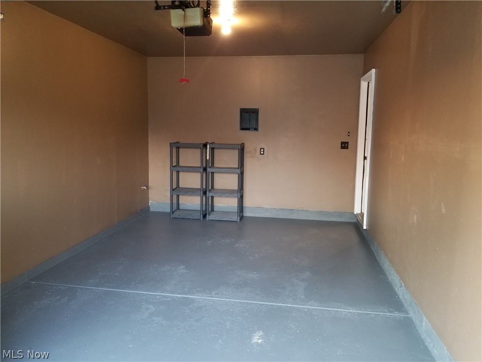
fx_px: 362
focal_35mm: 26
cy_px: 181
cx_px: 241
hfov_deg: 67.3
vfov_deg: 53.1
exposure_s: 1/17
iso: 125
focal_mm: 4.25
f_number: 1.7
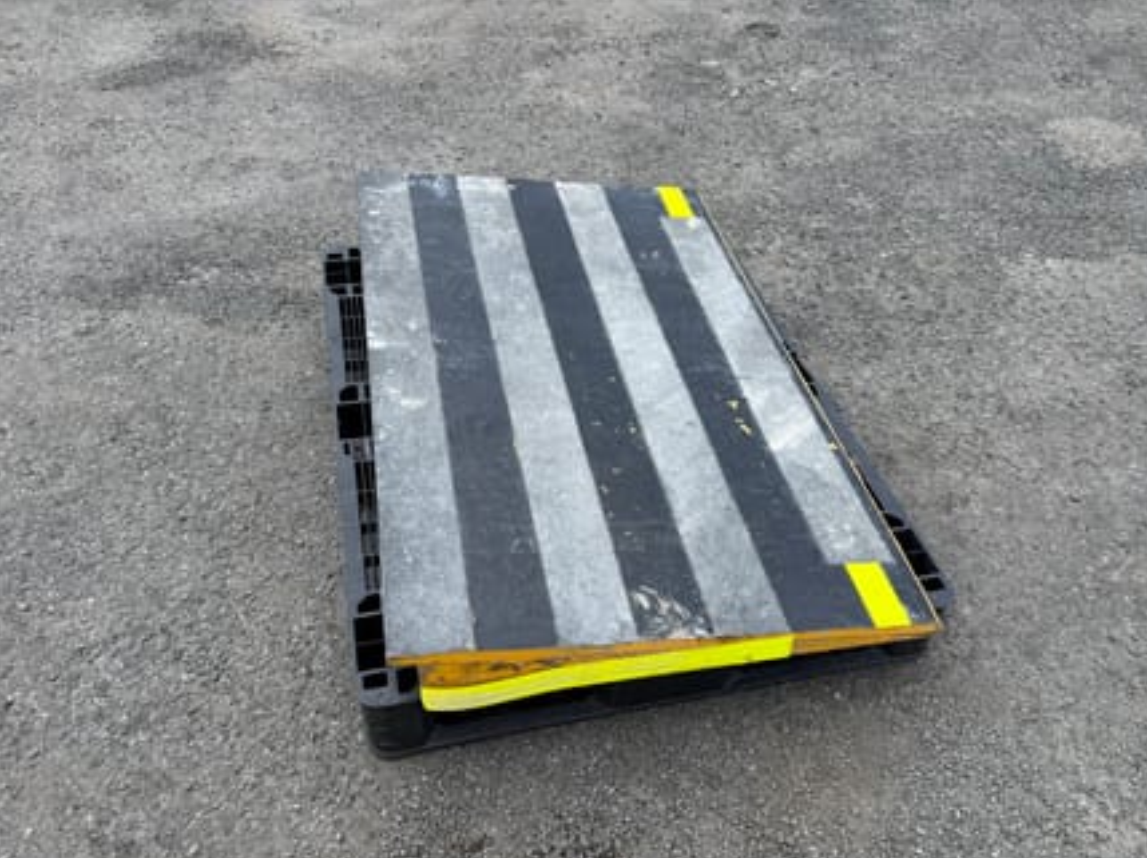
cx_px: 599
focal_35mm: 28
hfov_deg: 63.5
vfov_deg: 49.5
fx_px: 927
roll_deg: +2.5
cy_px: 498
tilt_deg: -42.0
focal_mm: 6.76
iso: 80
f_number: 1.78
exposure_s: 1/2801
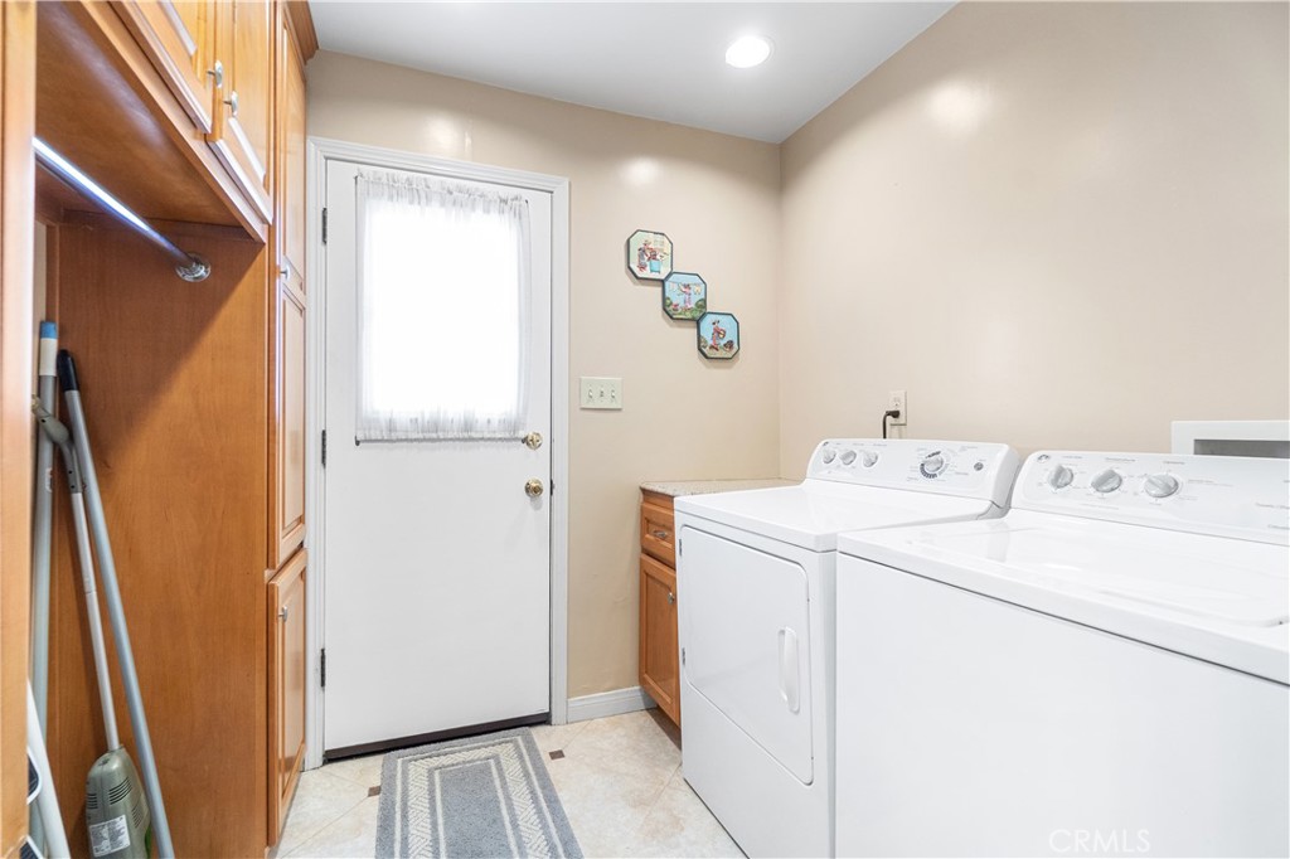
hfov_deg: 100.4
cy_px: 430
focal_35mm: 15
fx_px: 537
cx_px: 645
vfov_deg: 77.3
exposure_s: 1/5
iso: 320
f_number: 7.1
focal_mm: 10
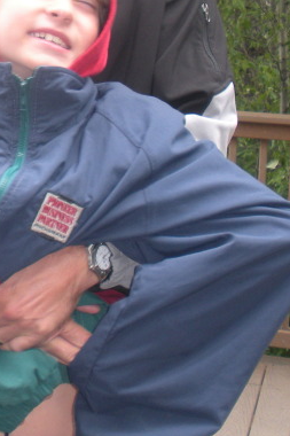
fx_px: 1221
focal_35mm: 101
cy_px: 26
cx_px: 15
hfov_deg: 13.4
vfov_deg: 19.8
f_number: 3.5
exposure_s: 1/58.8
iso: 90
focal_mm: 6.3
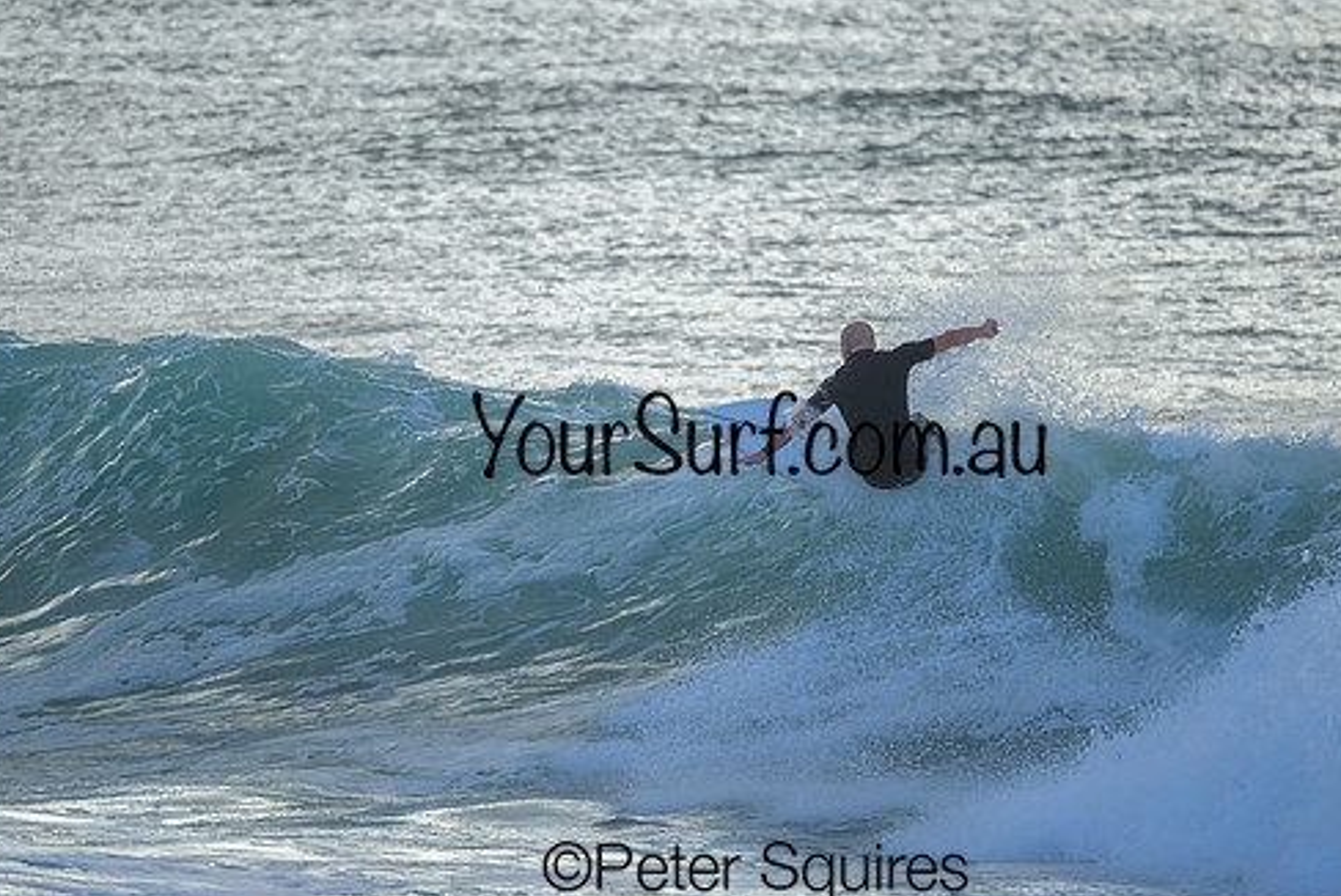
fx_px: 35407
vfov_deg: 1.4
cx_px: 756
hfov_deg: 2.2
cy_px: 411
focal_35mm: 950
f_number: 6.3
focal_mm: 800
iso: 1000
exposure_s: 1/2500
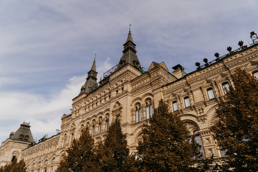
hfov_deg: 73.7
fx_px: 172
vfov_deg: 53.1
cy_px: 86
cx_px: 129
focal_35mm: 24
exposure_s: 1/500
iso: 100
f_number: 4
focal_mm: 24
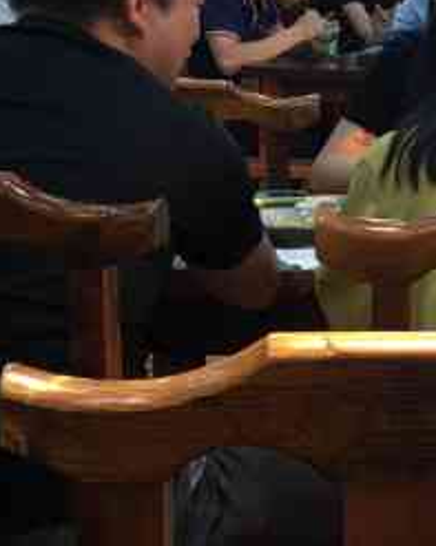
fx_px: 1729
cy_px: 275
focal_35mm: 107
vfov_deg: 18.0
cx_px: 591
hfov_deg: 13.7
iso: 32
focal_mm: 4.15
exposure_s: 1/17
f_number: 2.2
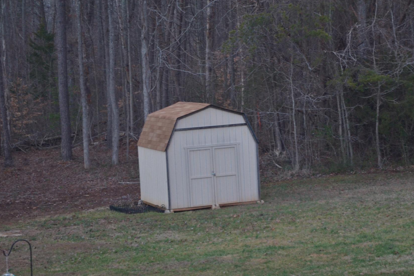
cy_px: 135
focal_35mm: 102
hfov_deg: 20.1
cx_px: 205
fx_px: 1168
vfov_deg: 13.5
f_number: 5.6
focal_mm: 55
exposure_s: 1/30
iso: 800
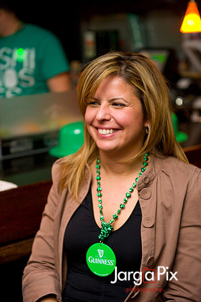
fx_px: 588
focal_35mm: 70
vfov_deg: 28.9
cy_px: 151
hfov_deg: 19.4
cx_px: 100
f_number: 3.2
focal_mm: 70
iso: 1600
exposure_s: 1/125
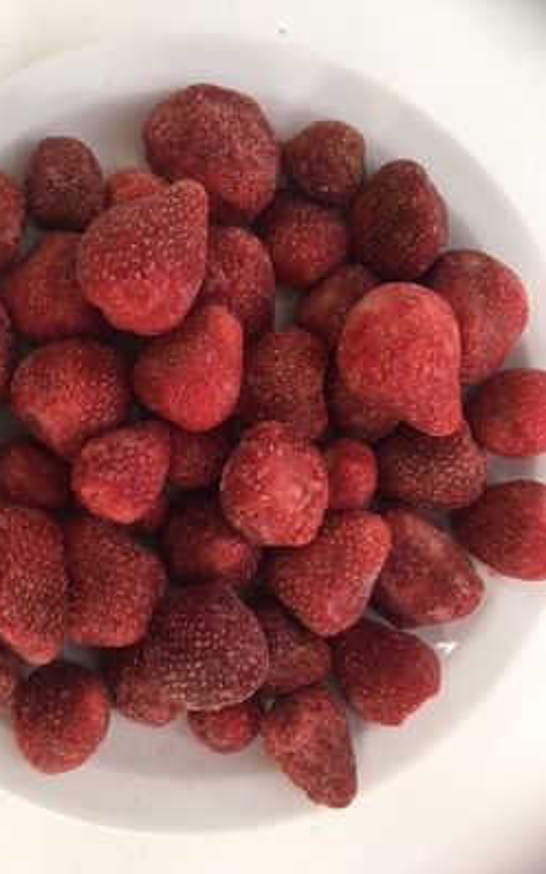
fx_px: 738
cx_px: 218
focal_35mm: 31
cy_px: 438
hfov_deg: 40.4
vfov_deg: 61.2
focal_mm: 4.15
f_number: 2.2
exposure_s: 1/33
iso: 100
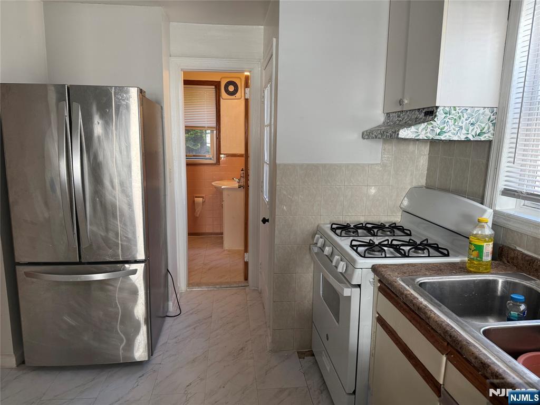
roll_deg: -0.3
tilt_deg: -10.3
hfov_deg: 71.6
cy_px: 202
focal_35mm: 24
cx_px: 270
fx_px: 374
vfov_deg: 56.8
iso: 160
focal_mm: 6.76
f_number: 1.78
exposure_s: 1/120
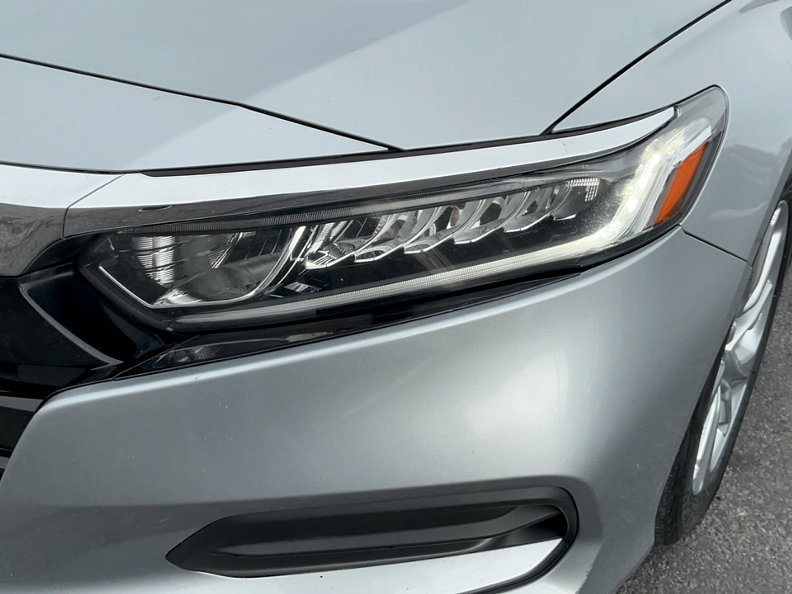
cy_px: 297
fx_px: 686
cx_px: 396
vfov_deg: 46.8
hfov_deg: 60.0
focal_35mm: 30
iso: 25
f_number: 1.8
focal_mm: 3
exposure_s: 1/1377
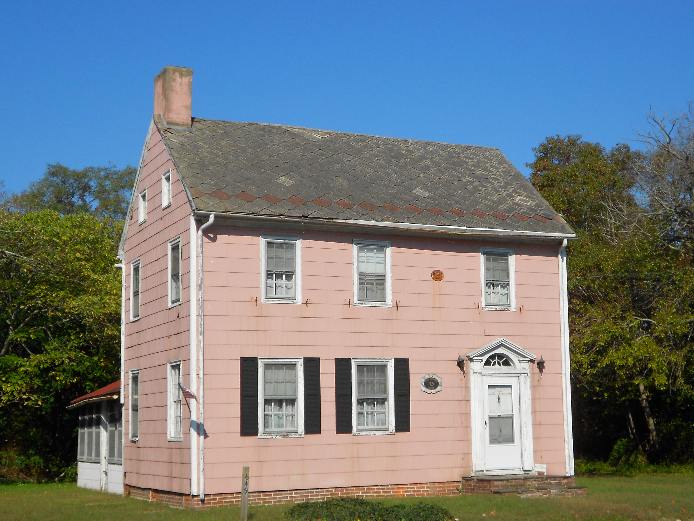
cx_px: 347
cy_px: 260
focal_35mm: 49
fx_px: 982
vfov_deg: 29.7
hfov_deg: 38.9
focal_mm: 8.8
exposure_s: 1/1000
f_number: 4.5
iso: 80
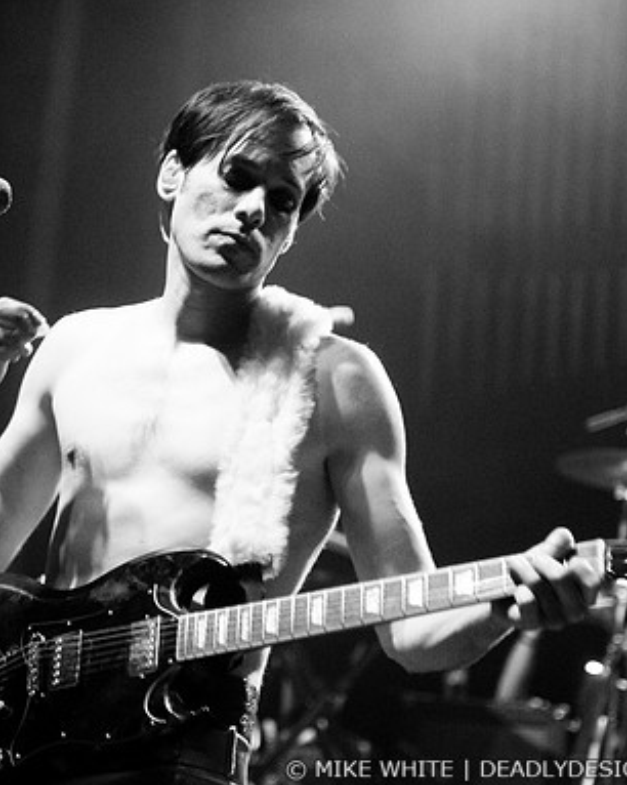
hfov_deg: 11.6
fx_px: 3064
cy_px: 392
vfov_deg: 14.6
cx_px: 145
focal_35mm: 132
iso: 640
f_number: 2.8
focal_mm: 62
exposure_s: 1/125
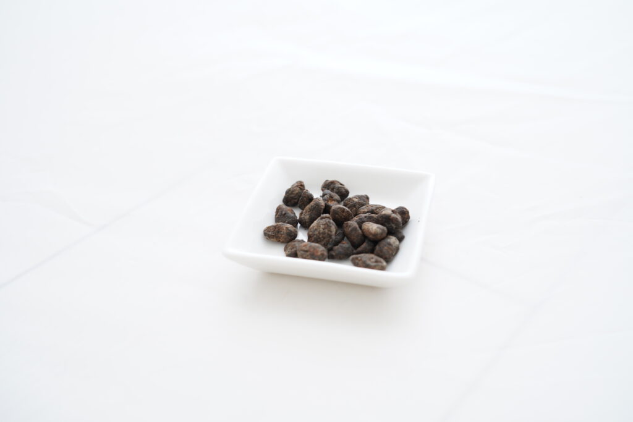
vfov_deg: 31.9
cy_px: 211
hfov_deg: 46.4
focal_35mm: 42
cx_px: 316
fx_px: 739
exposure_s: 1/40
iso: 1000
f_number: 5
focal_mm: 42
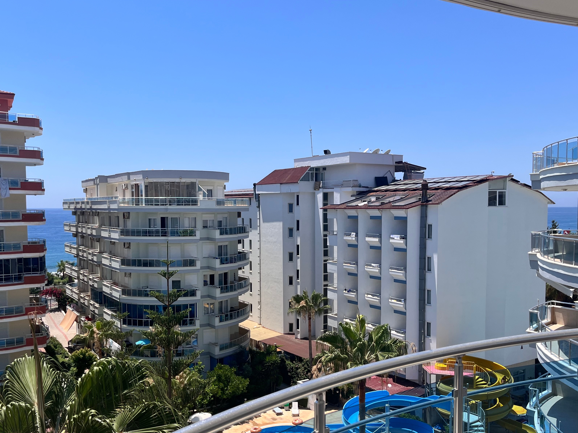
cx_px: 305
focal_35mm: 33
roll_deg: -0.6
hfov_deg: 55.3
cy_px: 241
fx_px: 551
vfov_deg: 42.9
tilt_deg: -3.1
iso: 50
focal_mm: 5.1
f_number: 1.6
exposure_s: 1/4149
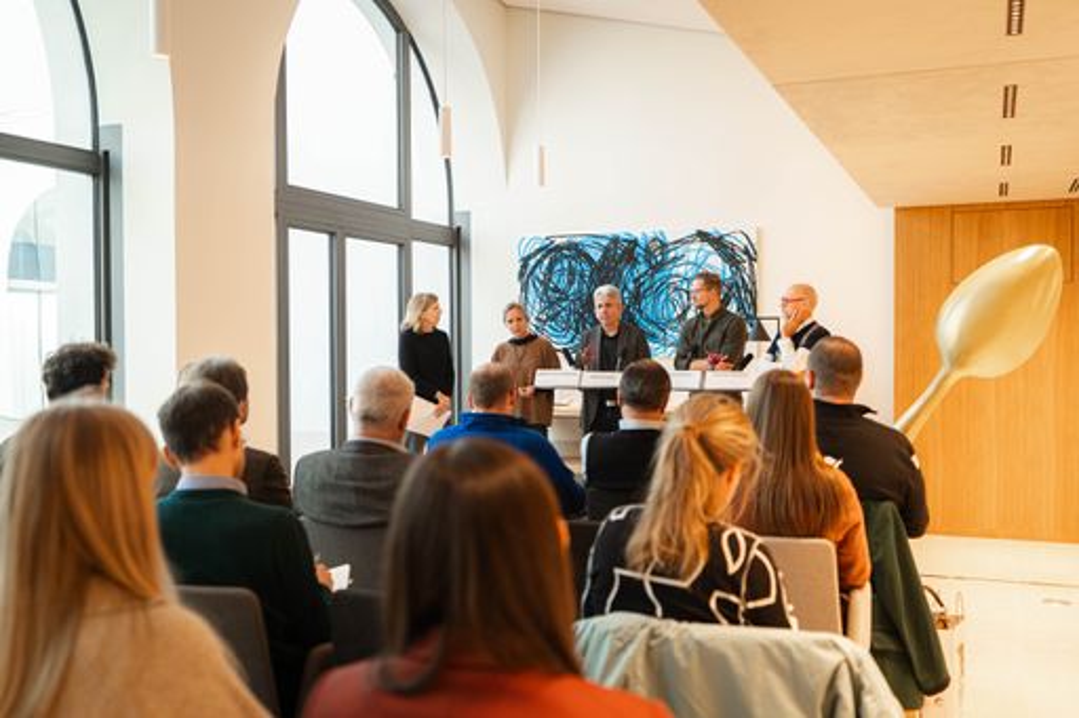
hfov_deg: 54.4
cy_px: 359
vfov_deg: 37.8
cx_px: 540
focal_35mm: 35
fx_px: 1049
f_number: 2.8
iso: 400
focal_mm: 35
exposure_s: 1/160
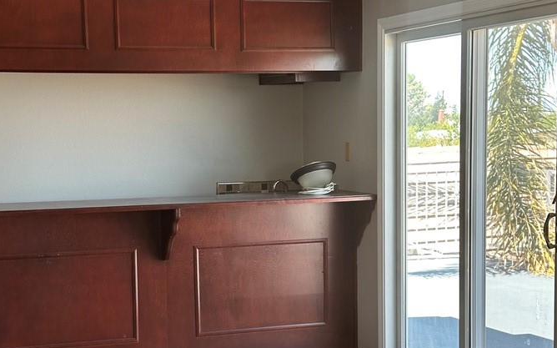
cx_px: 249
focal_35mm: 78
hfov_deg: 26.5
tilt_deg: -6.1
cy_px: 266
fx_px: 1184
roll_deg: +0.5
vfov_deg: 16.6
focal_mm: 6.86
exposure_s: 1/121
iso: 80
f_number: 1.78
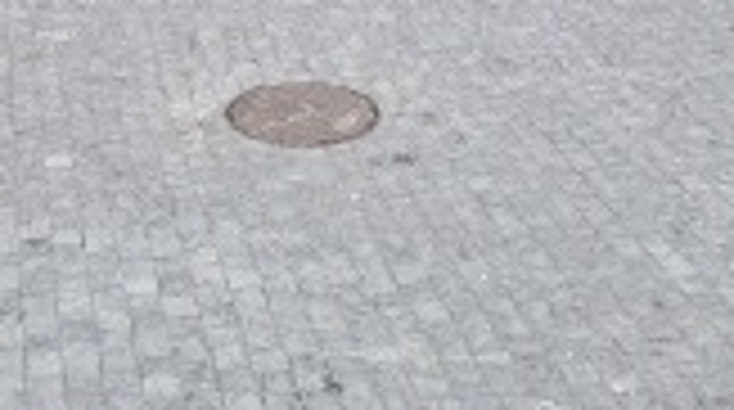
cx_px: 203
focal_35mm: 74
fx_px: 1438
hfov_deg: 28.3
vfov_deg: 14.0
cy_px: -369
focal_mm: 5.54
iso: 50
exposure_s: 1/110
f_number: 1.8
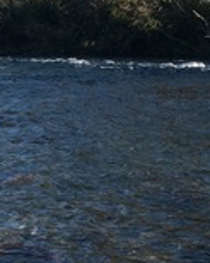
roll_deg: +0.4
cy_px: 102
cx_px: 56
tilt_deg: -5.6
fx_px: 918
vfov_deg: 16.3
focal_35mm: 118
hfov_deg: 13.0
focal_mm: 4.15
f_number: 2.2
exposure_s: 1/836
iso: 25
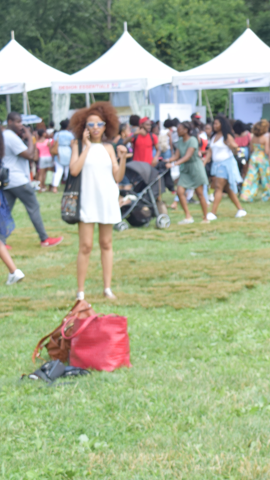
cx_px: 442
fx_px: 1287
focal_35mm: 101
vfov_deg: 21.1
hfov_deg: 11.3
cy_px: 185
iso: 220
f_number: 8
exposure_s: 1/250
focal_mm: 31
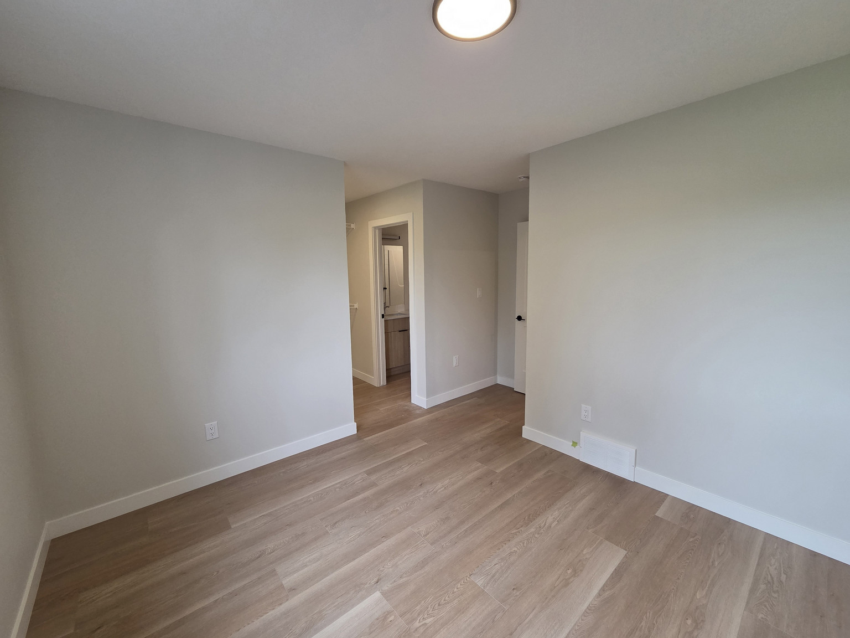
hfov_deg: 106.2
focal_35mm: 13
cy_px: 319
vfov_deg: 89.9
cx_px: 425
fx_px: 319
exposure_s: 1/120
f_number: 2.2
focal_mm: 2.2
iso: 200
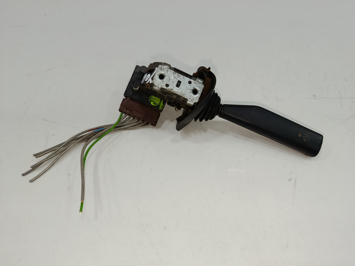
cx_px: 178
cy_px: 133
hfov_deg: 71.6
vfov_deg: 56.8
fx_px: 246
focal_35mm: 24
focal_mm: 5.24
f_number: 1.7
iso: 554
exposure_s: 1/100
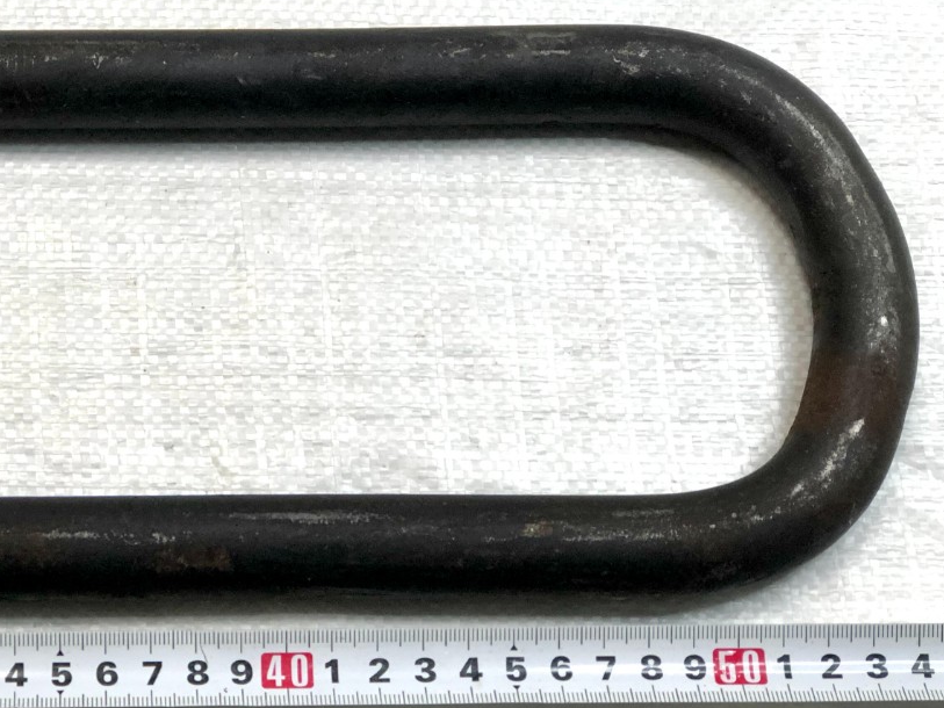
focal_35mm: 101
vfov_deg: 14.6
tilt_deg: -69.7
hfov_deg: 19.2
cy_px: 298
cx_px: 144
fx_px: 2755
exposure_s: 1/100
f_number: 2.8
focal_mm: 6.6
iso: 100
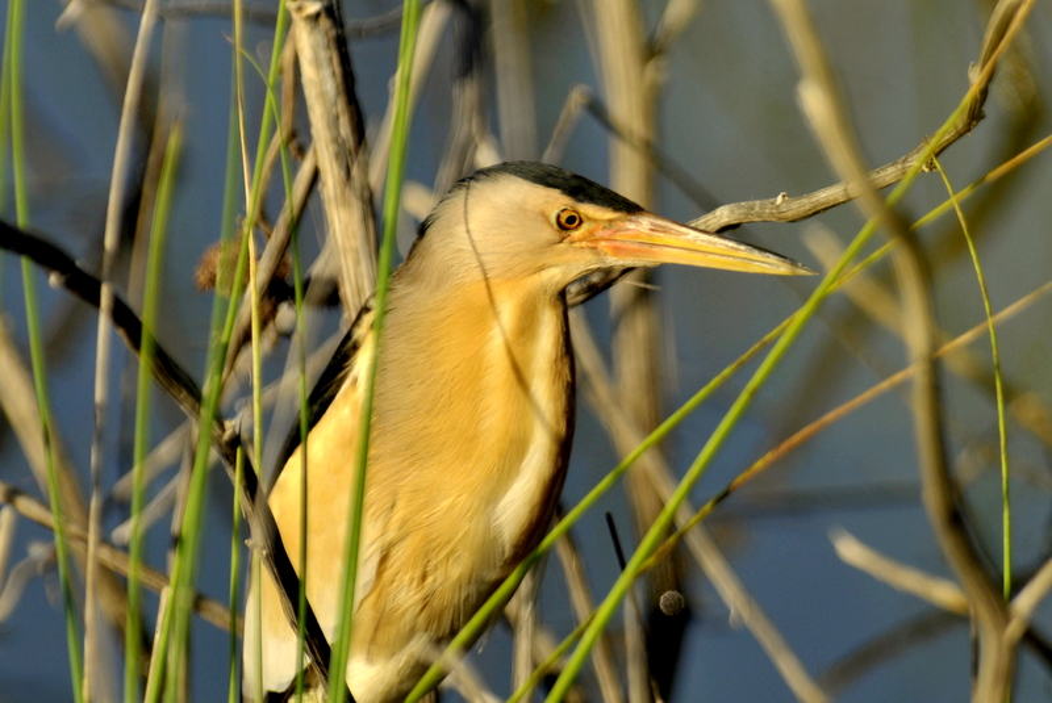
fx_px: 26323
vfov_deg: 1.5
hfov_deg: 2.3
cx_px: 526
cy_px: 352
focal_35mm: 900
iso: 200
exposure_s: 1/800
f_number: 5.6
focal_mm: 600
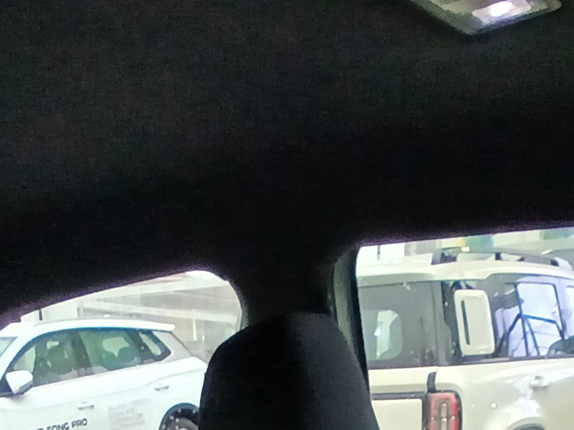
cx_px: 316
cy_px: 732
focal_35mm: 58
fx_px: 962
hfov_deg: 33.2
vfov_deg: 19.8
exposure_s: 1/30
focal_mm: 1.4
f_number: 2.2
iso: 250
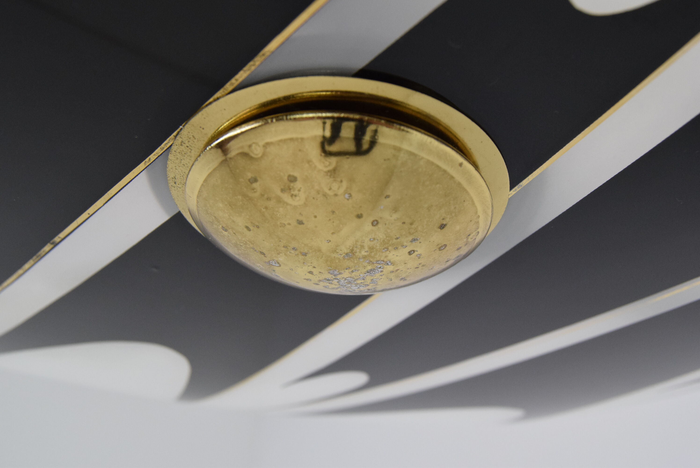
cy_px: 234
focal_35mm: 39
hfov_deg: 49.5
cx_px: 350
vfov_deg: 34.3
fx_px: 759
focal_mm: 26
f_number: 8
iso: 1600
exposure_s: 1/250
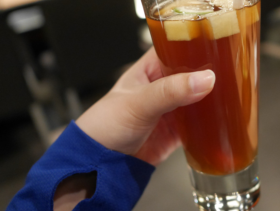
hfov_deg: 44.0
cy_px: 83
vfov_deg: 34.3
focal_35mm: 42
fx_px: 340
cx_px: 190
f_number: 1.7
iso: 2000
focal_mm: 15
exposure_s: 1/60
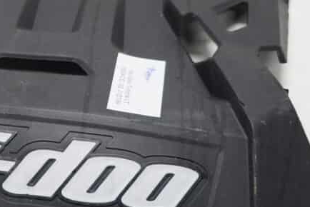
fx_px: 579
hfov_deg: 28.4
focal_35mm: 67
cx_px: 9
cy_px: 118
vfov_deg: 20.3
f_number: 3.5
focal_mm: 19
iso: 200
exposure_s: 1/60
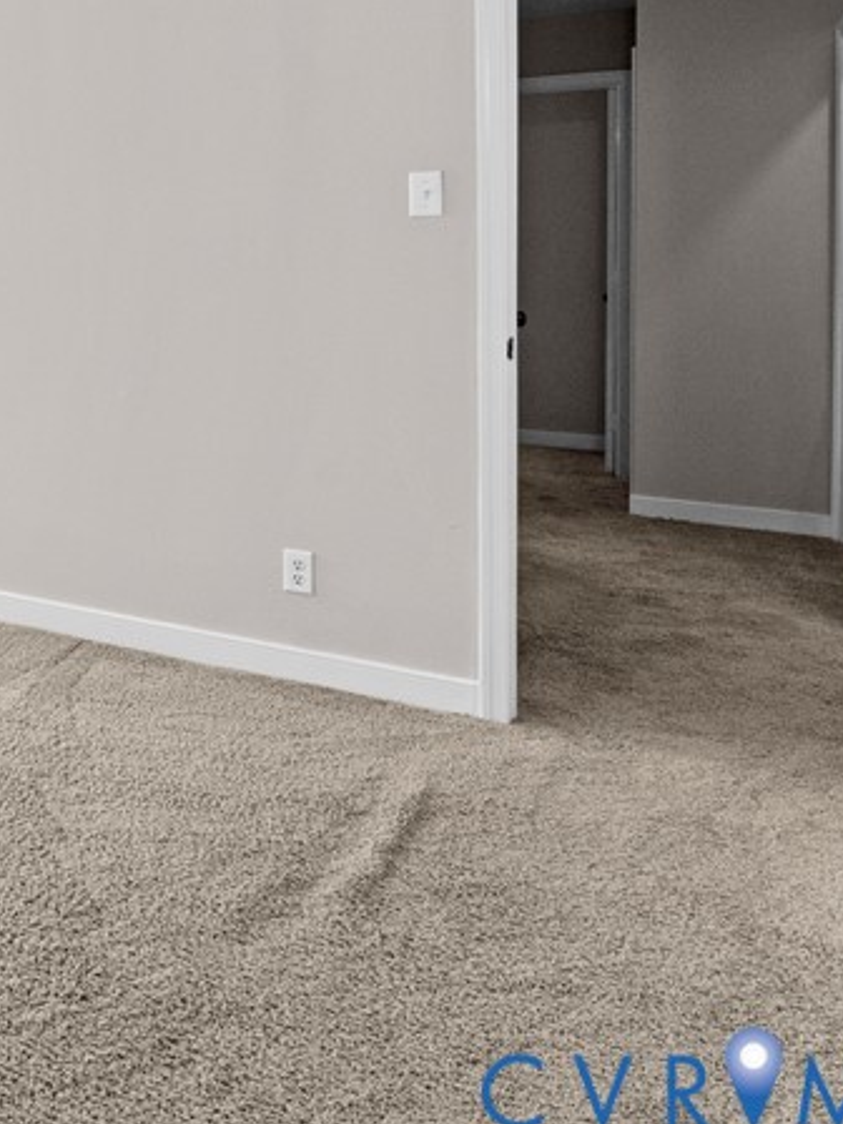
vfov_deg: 47.8
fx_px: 1205
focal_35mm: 37
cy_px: 256
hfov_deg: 28.8
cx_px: -336
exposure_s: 1/60
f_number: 9
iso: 1600
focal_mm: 15.9
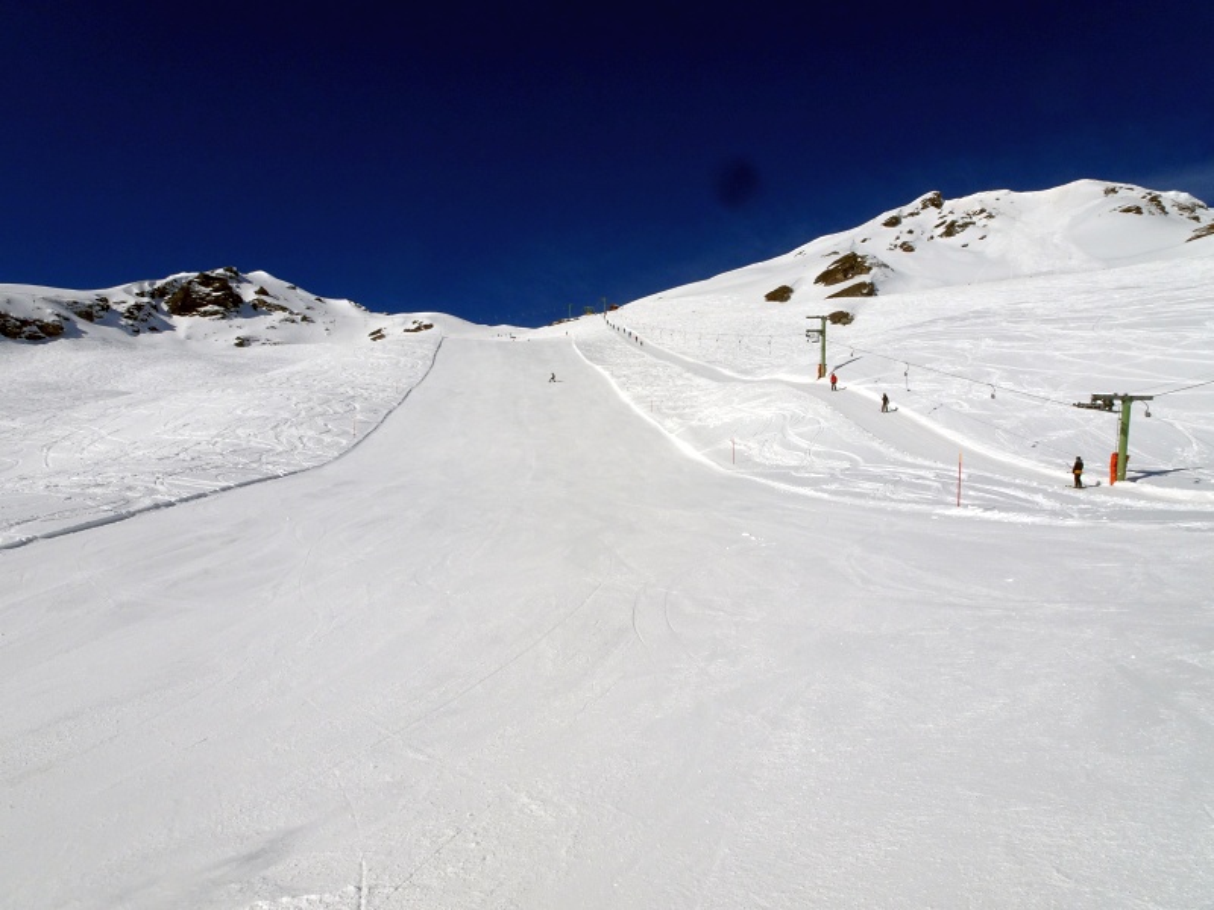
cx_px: 607
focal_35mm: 24
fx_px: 842
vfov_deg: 56.8
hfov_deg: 71.6
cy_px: 455
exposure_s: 1/2000
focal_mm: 4.1
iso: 80
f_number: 5
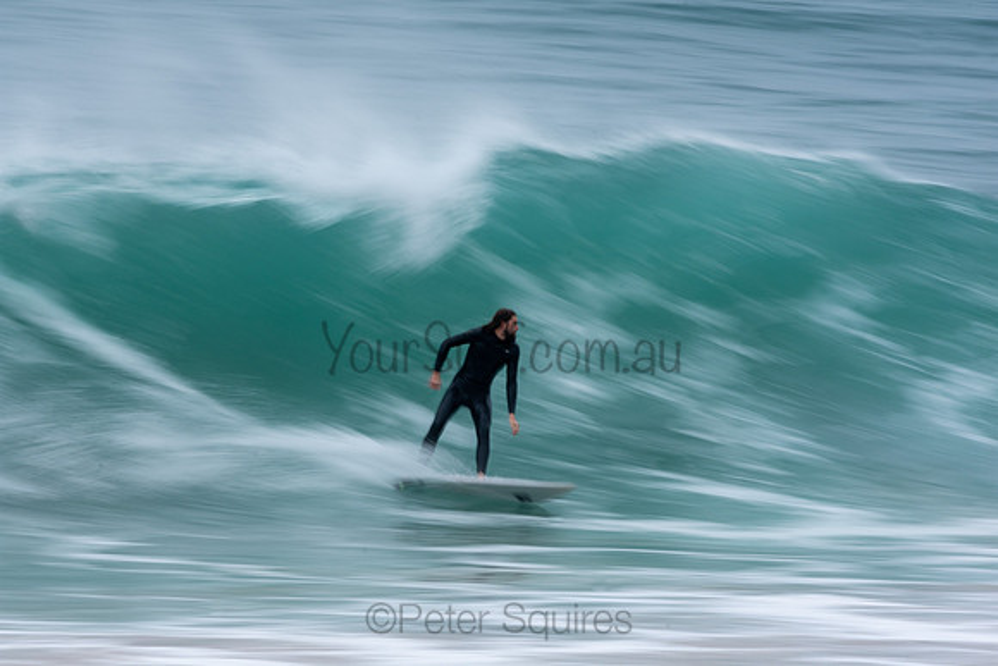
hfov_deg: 2.7
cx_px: 499
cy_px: 333
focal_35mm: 750
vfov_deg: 1.8
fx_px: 20796
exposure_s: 1/20
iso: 100
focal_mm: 500
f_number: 22
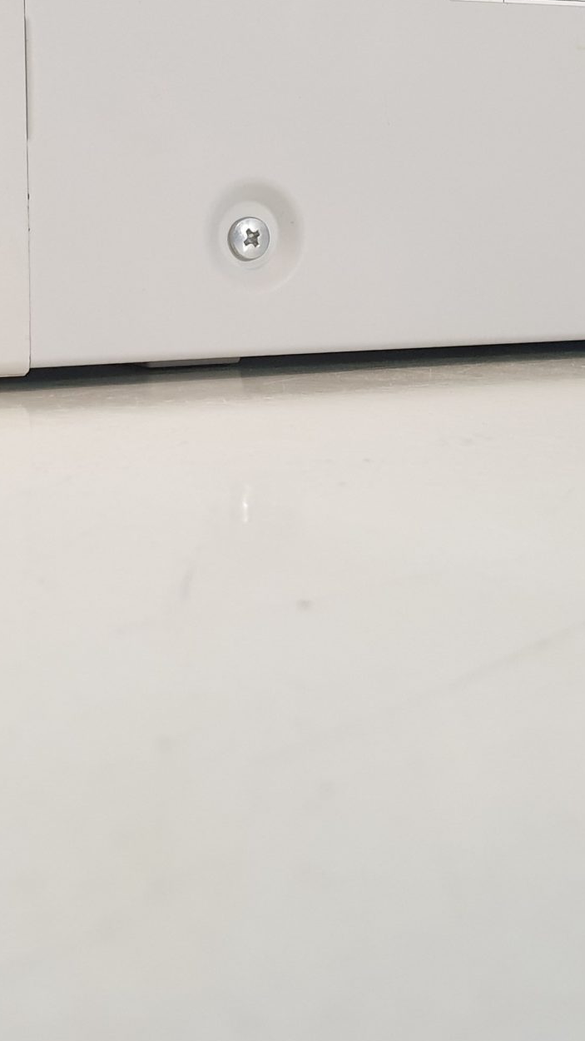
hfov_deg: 20.7
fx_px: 1600
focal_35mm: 58
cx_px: 255
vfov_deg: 35.4
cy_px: 294
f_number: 2.4
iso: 320
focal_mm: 4.3
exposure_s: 1/50
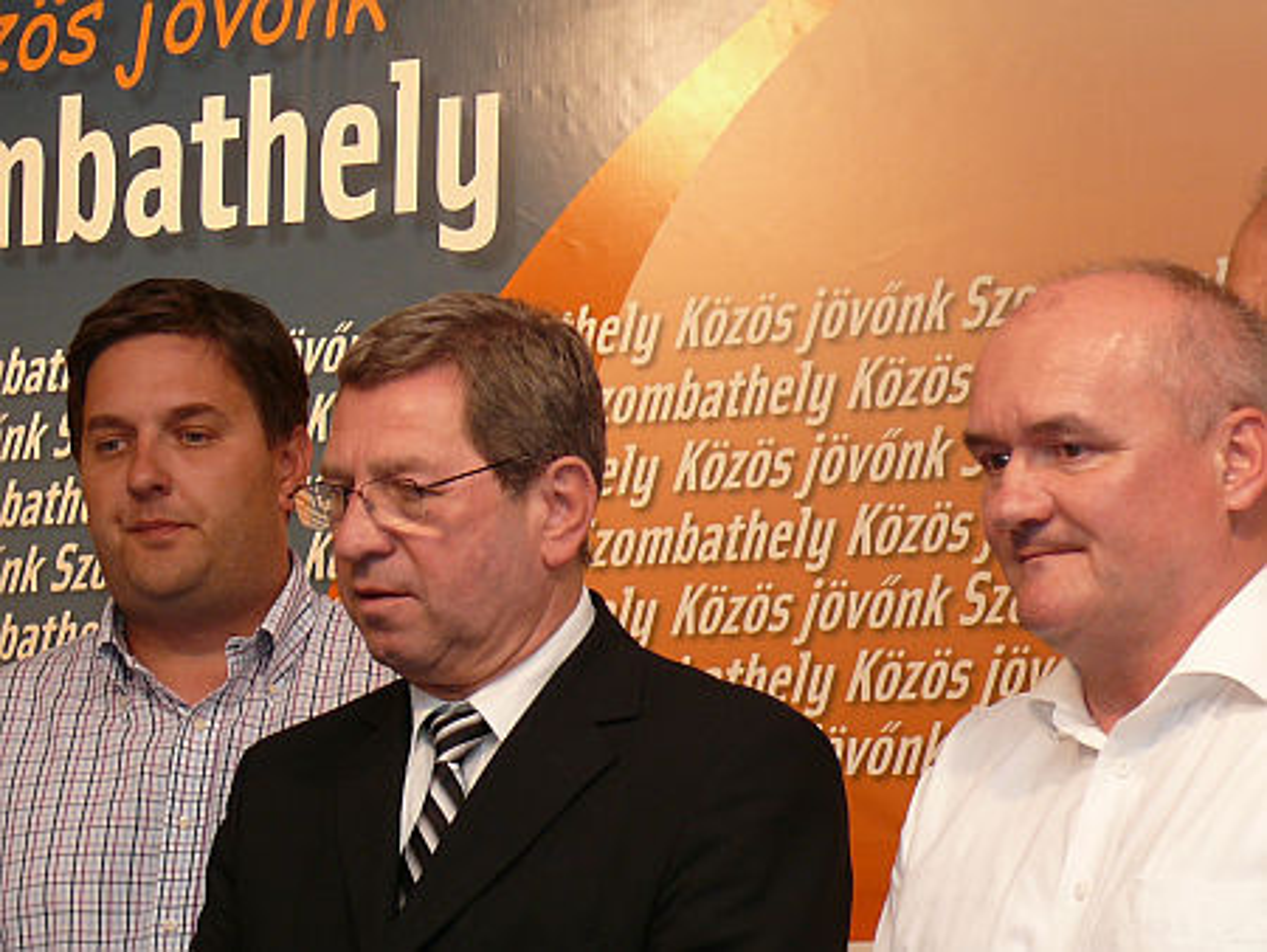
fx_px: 5273
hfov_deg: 13.7
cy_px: 476
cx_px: 634
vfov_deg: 10.3
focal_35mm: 144
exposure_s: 1/40
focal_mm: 17.2
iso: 100
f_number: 4
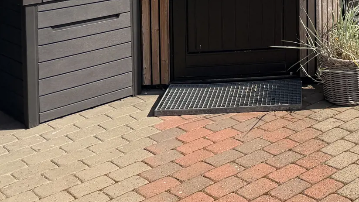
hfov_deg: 31.3
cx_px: 373
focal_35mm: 61
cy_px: -99
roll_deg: +0.7
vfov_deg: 17.7
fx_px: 581
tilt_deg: -2.0
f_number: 1.78
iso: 80
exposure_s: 1/4975
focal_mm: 6.76
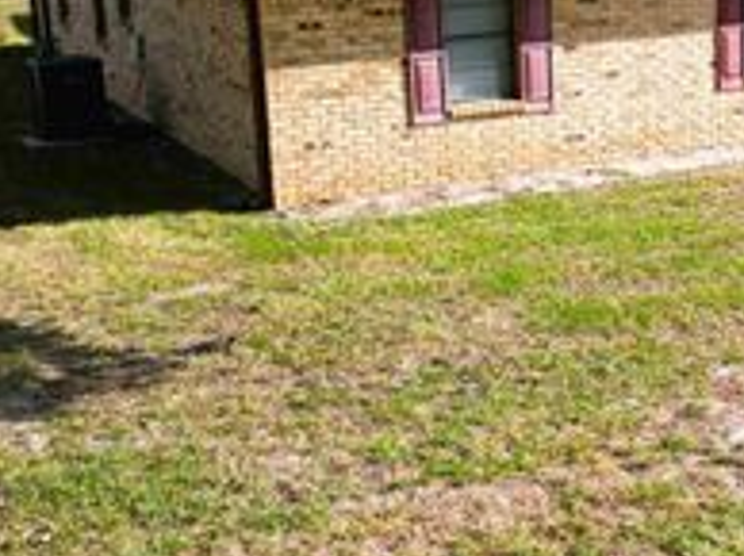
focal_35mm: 62
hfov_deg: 29.9
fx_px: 1331
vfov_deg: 23.4
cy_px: 163
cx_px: 675
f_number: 1.7
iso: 200
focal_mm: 6.72
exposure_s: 1/2500
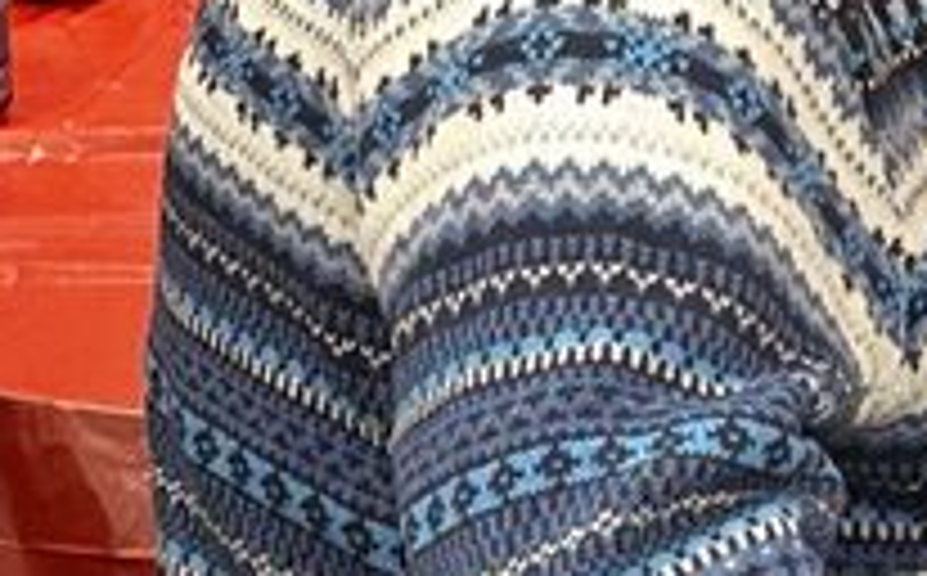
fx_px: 4994
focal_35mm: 198
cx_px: 558
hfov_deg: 10.6
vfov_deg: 6.6
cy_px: 58
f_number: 1.78
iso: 100
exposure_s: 1/35
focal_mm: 6.86
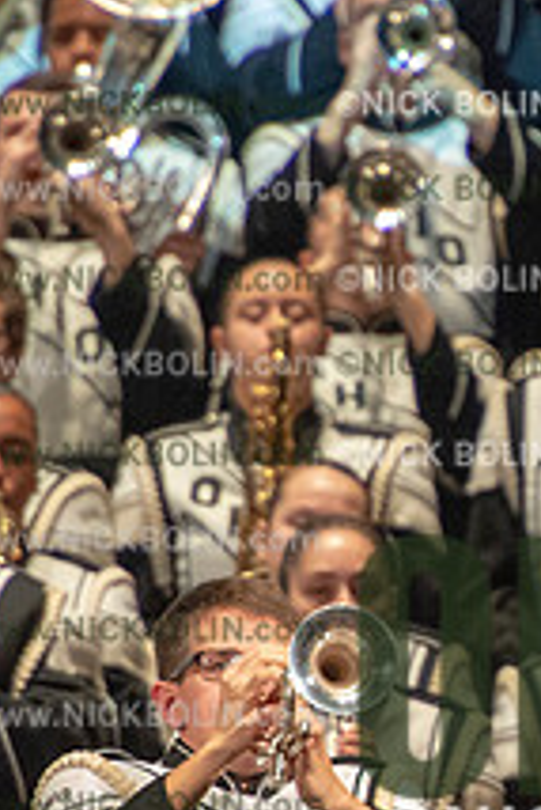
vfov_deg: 1.9
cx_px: 624
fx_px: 24394
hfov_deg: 1.3
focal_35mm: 1084
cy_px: 715
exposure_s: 1/320
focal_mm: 400
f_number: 5.6
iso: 8000
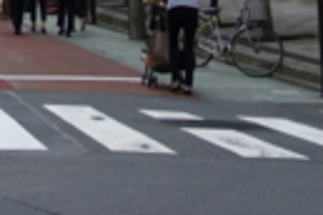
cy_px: -351
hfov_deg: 11.7
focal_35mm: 173
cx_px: -58
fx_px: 1552
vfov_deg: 7.3
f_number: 2
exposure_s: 1/200
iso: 250
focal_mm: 10.4
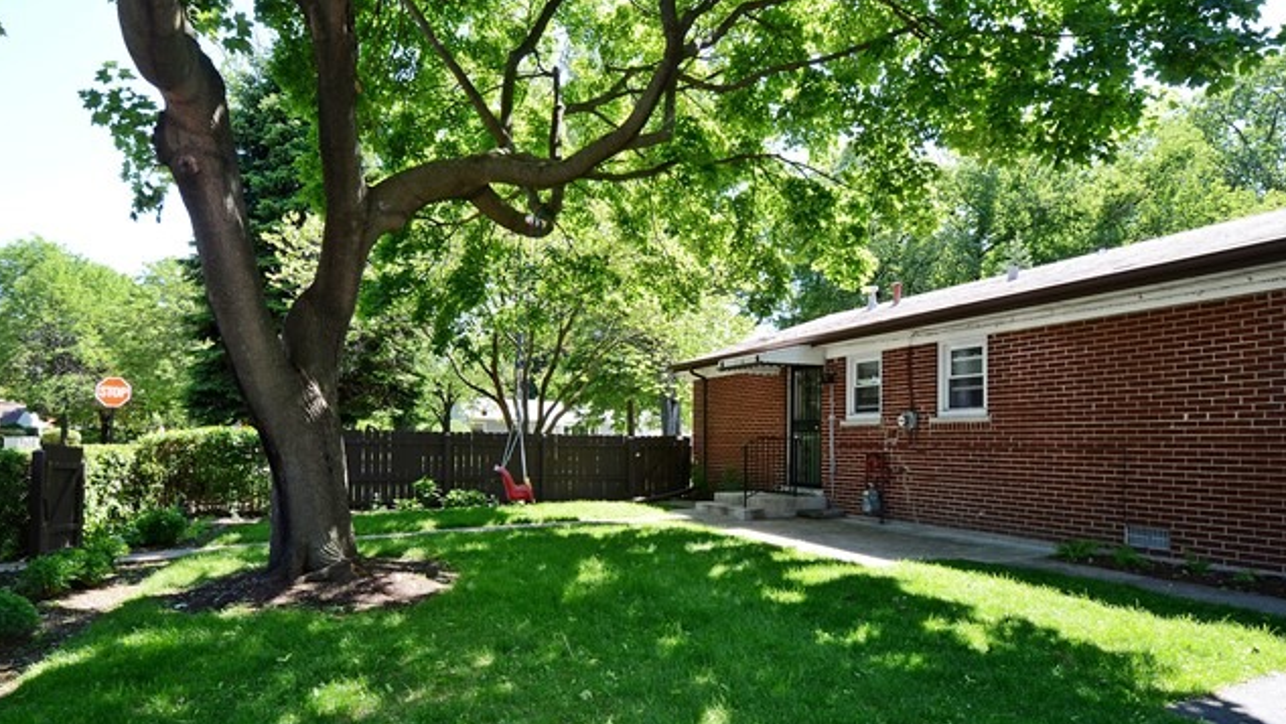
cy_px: 393
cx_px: 643
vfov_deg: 58.3
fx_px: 648
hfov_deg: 89.6
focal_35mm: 19
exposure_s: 1/50
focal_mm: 12
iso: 200
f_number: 9
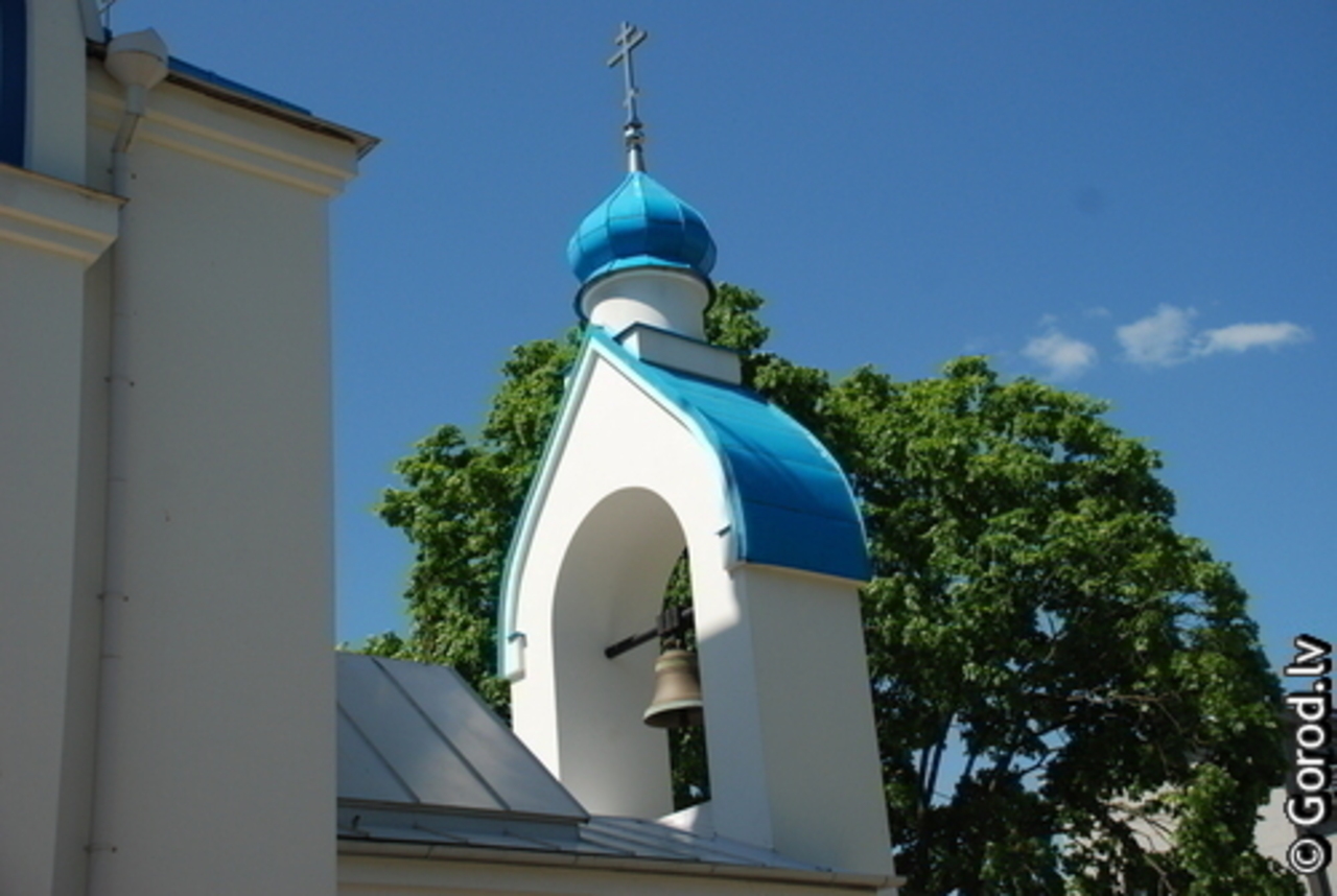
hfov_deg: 37.8
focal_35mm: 52
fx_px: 1953
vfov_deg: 25.8
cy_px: 448
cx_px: 668
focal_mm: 35
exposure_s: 1/1500
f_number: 5.6
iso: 250
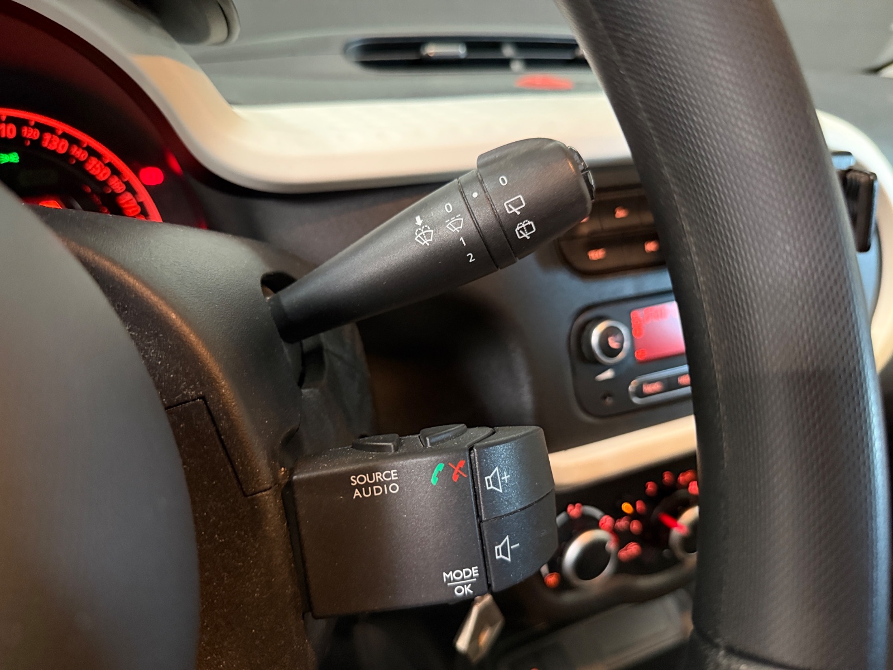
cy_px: 335
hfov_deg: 71.6
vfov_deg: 56.8
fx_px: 619
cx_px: 446
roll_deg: -0.7
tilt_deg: -22.8
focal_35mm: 24
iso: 800
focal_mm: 6.76
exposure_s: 1/33
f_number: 1.78
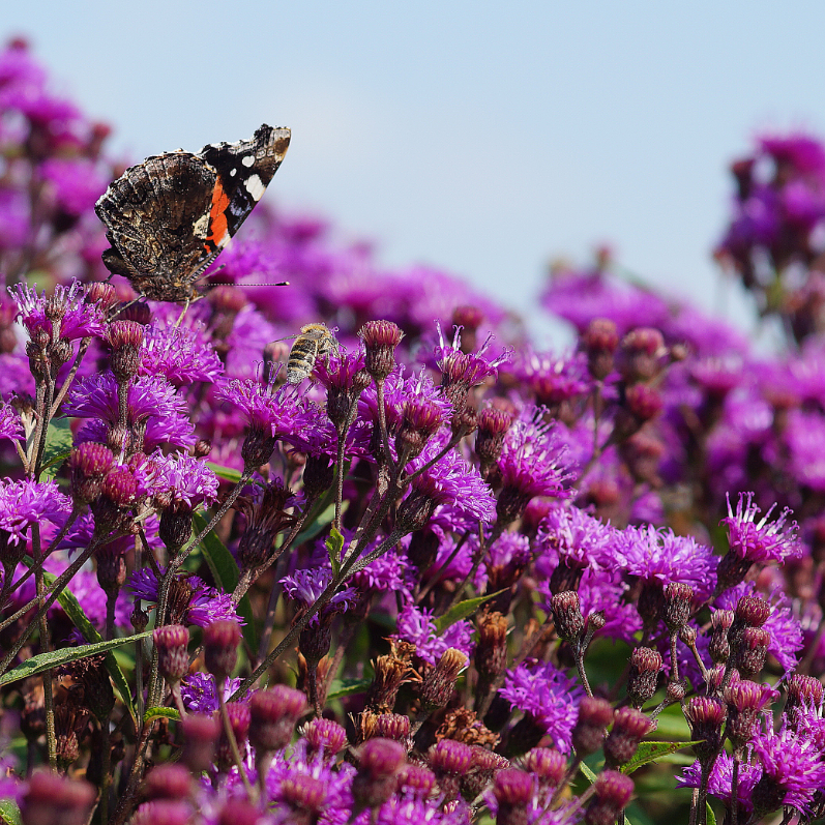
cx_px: 220
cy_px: 412
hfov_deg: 9.1
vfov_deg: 9.1
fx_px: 5177
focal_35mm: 192
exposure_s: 1/250
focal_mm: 100
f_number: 5.6
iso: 100
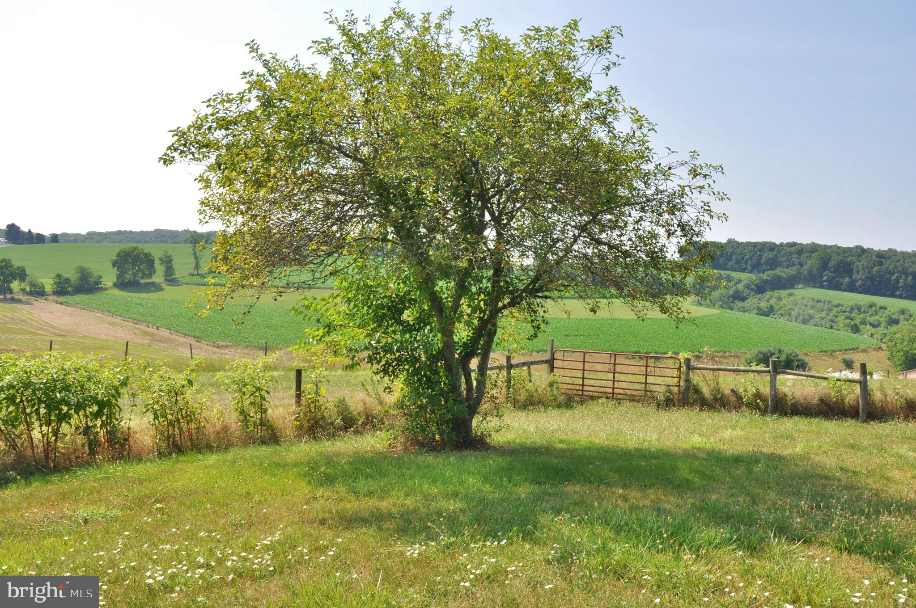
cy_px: 304
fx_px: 686
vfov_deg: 47.8
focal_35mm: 27
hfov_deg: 67.4
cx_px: 458
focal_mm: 18
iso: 200
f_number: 13
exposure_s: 1/160
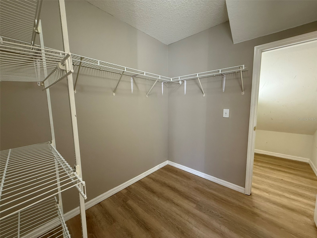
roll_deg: +0.1
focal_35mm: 14
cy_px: 119
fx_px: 128
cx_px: 158
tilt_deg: -6.3
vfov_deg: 85.7
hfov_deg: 102.1
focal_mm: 2.22
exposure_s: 1/60
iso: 250
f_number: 2.2
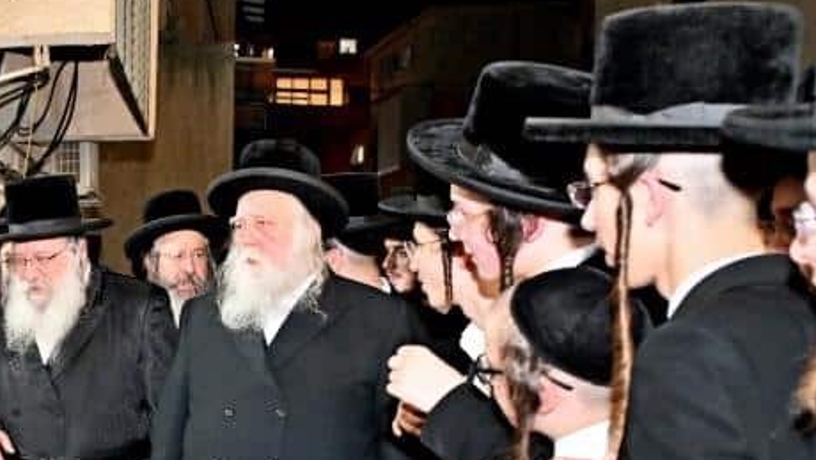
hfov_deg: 33.9
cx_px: -5
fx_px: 1212
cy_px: 338
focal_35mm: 56
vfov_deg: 21.3
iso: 2000
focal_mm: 24
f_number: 4
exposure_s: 1/200
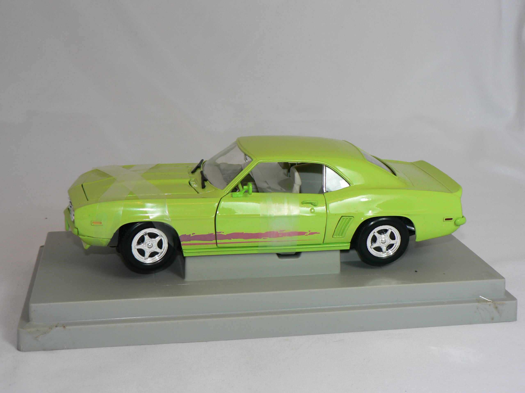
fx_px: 819
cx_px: 262
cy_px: 196
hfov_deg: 35.5
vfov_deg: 27.0
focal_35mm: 54
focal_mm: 9.1
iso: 80
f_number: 2.8
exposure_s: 1/60
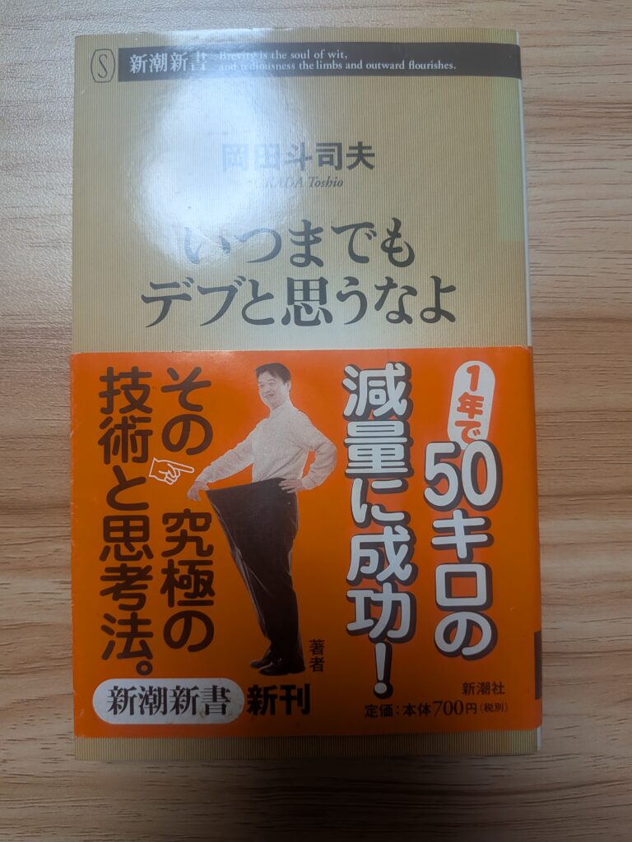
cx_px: 316
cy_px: 421
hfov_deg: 56.8
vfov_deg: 71.6
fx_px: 584
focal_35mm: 24
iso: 145
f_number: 1.7
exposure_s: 1/100
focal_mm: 4.53
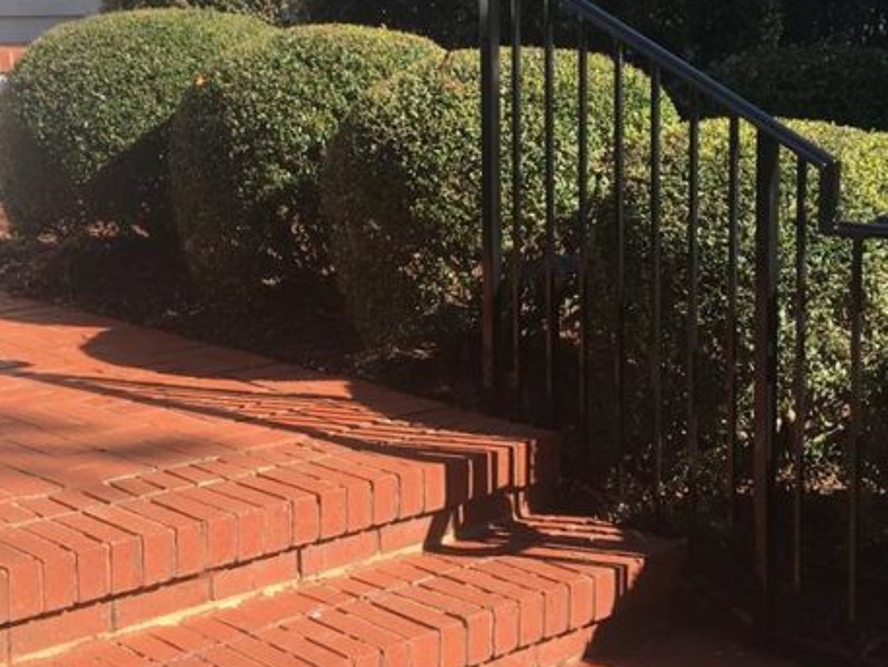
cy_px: 286
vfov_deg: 22.6
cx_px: 313
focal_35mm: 65
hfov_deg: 29.6
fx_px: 1668
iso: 25
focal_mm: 4.15
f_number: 2.2
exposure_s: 1/663
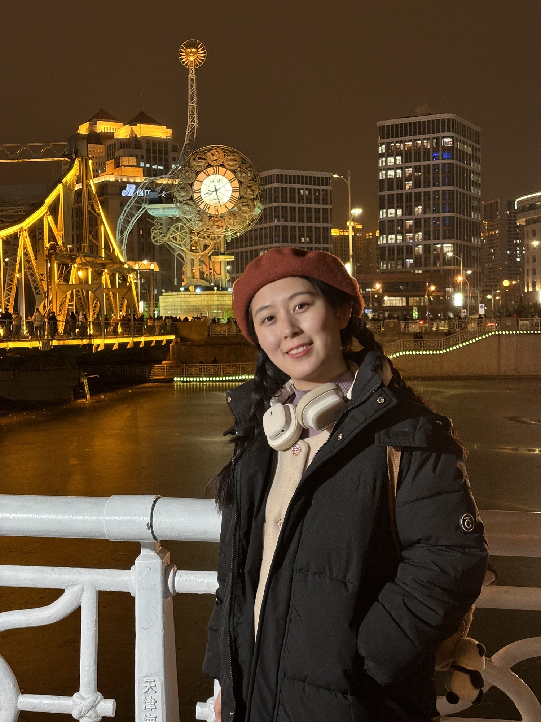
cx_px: 270
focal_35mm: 52
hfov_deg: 28.0
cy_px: 361
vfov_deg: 36.8
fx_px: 1084
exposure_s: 1/33
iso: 200
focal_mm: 5.96
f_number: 1.6
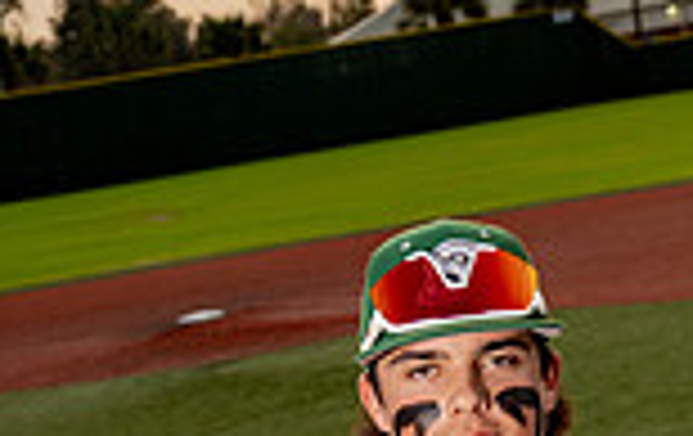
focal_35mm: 98
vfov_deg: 11.6
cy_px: 962
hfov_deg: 20.9
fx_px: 1855
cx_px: 554
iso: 250
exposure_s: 1/250
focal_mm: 33
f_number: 5.6
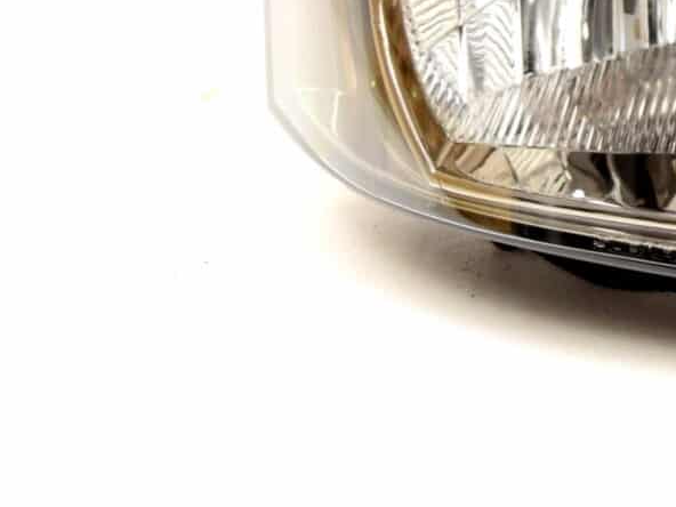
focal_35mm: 150
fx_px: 2929
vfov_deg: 9.7
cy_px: -116
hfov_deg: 12.6
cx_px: 979
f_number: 5
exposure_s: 1/100
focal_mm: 30
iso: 400
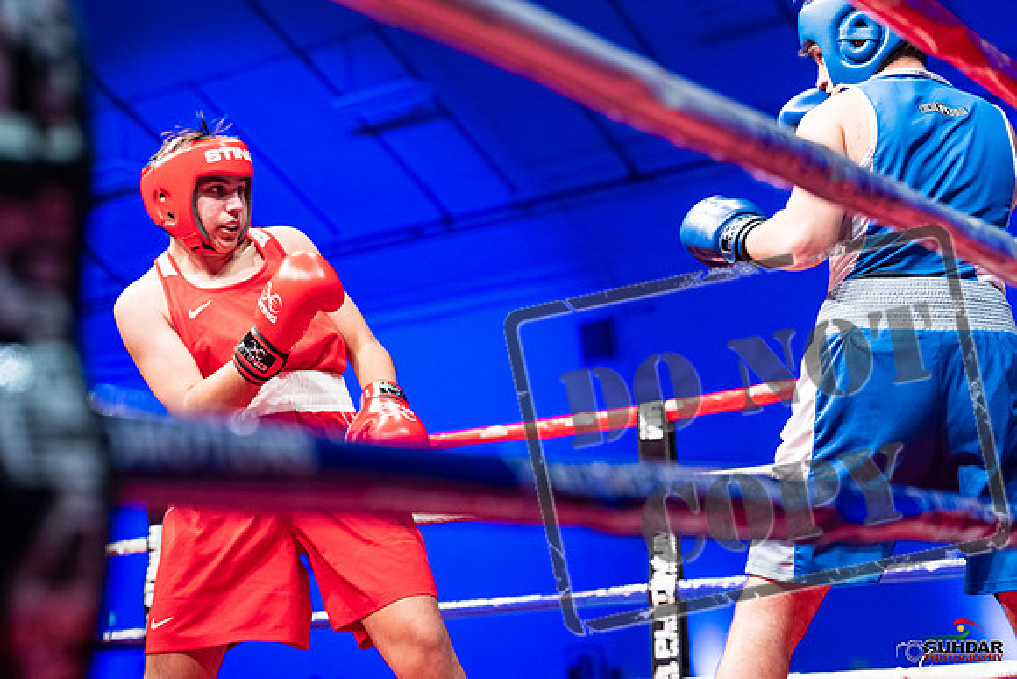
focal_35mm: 62
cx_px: 508
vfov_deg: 21.9
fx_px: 1752
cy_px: 340
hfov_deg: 32.4
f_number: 2.8
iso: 4000
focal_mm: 62
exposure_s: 1/1000
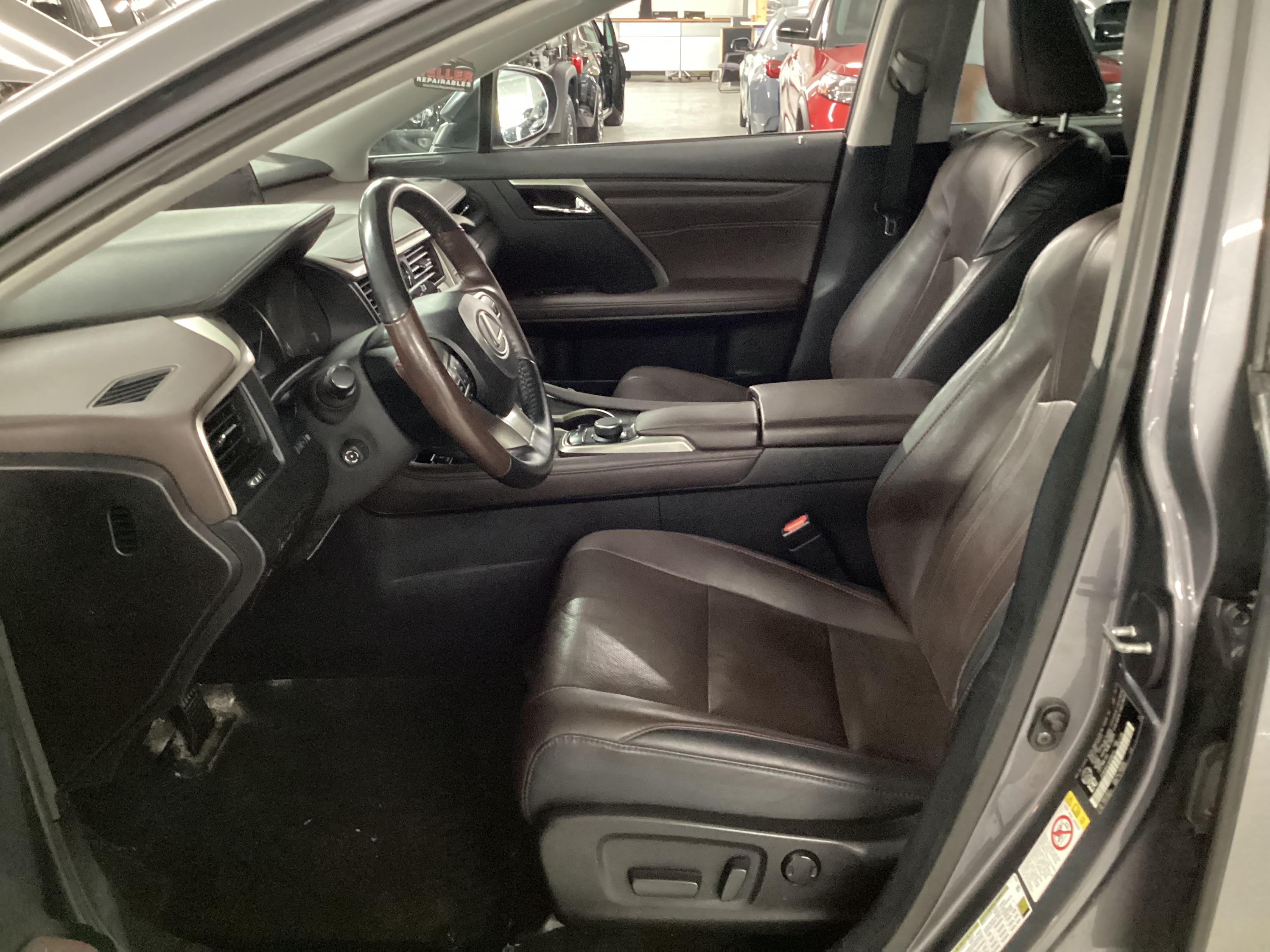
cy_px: 476
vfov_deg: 45.4
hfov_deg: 58.4
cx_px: 635
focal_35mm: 31
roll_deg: +0.3
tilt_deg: -23.7
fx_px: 1137
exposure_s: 1/20
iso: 800
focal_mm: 3.3
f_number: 2.4
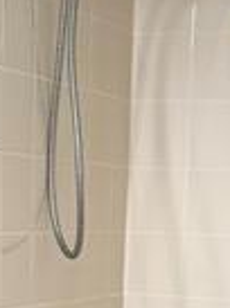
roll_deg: -0.9
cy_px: 513
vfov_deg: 13.5
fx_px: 1202
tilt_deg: -14.7
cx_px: 74
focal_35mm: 135
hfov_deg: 10.9
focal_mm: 6.76
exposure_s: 1/120
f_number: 1.78
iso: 100
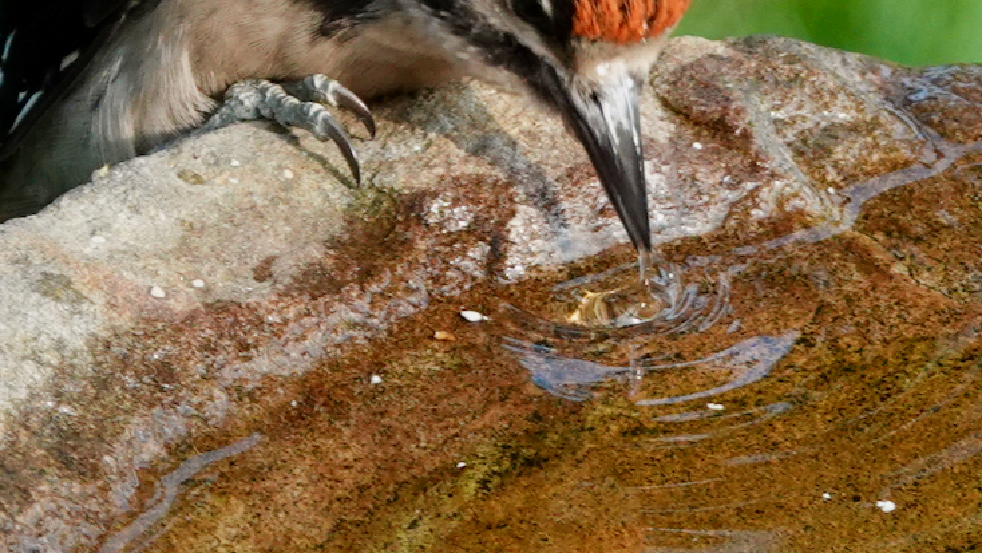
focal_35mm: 1097
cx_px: 361
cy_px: -7
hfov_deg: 2.0
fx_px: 28567
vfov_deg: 1.1
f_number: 4
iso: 640
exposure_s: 1/800
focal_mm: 220
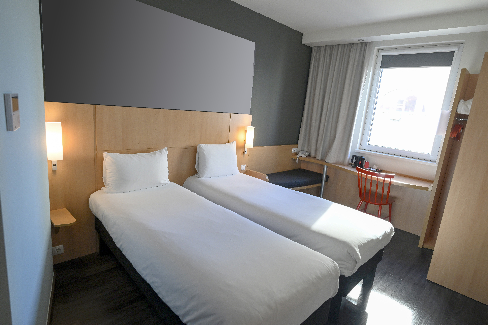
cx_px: 244
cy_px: 162
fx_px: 271
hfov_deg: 84.0
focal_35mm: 20
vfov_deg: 61.9
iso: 800
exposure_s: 1/60
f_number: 5.6
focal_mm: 20
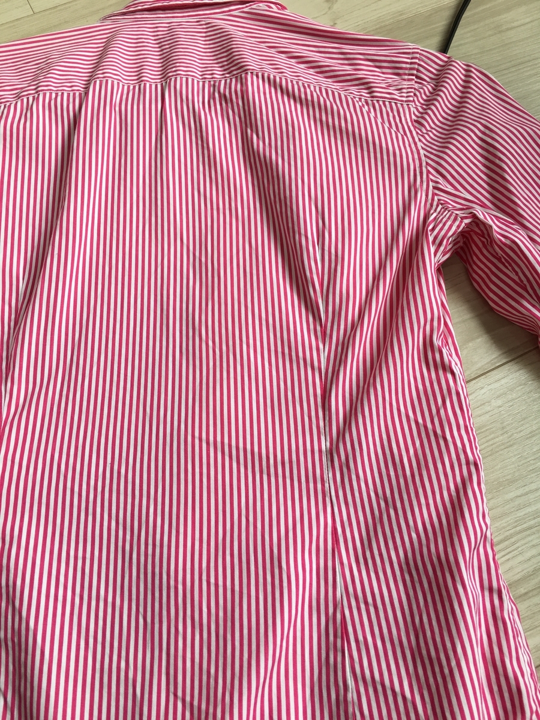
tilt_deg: -65.4
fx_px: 603
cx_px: 270
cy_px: 360
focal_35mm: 29
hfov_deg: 48.2
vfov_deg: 61.7
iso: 32
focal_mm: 4.15
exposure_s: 1/60
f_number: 2.2
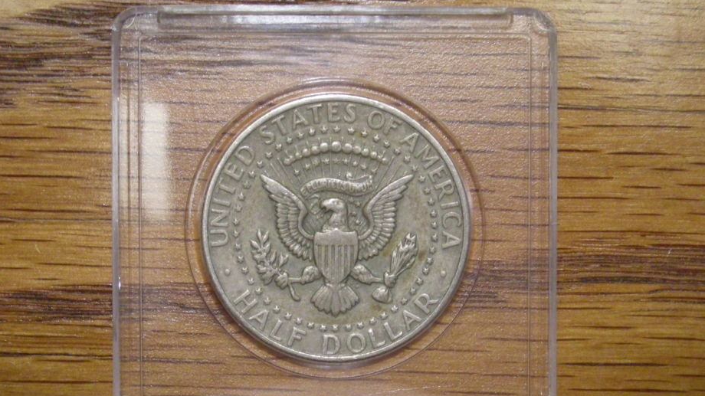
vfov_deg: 13.4
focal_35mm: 90
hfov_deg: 23.7
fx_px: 1682
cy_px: 224
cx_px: 333
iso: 400
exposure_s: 1/30.5
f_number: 3.9
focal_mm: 12.3
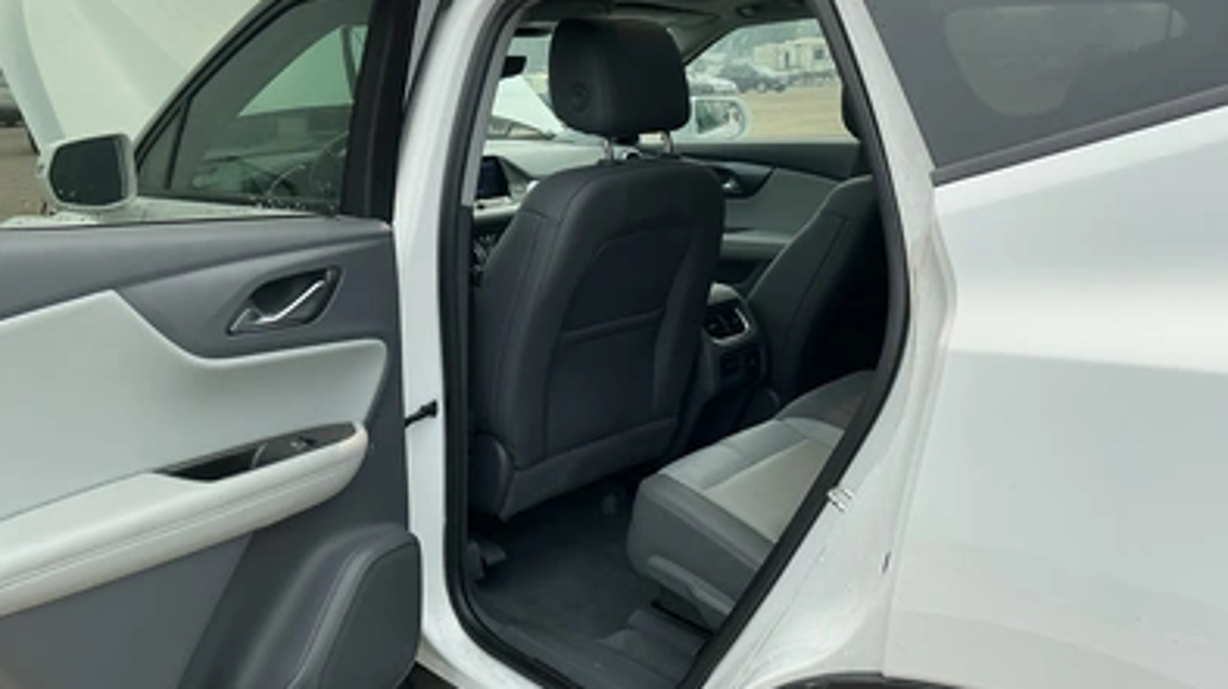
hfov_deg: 62.7
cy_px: 337
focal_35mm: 31
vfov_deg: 37.7
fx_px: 1009
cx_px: 617
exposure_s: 1/627
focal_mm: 3
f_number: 1.8
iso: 25
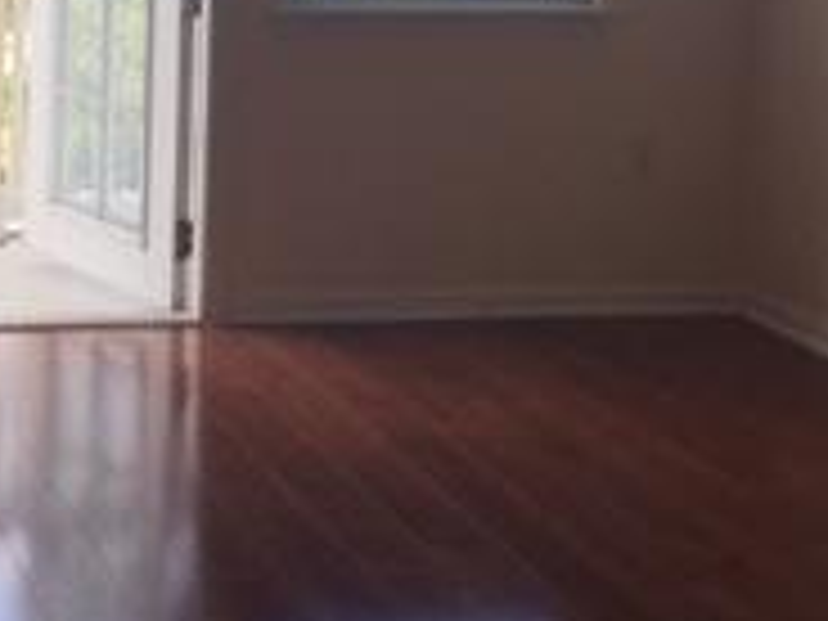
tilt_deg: -2.8
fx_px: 2416
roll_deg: -1.0
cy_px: -140
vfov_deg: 14.2
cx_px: 144
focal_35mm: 101
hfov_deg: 19.2
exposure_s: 1/449
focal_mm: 4.15
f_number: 2.2
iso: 32
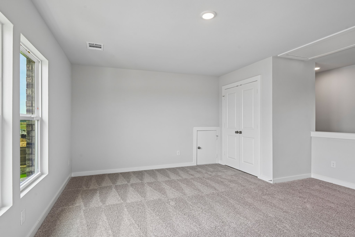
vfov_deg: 64.5
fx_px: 187
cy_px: 118
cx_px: 178
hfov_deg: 86.9
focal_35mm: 19
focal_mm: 19
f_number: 8
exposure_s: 1/50
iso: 400
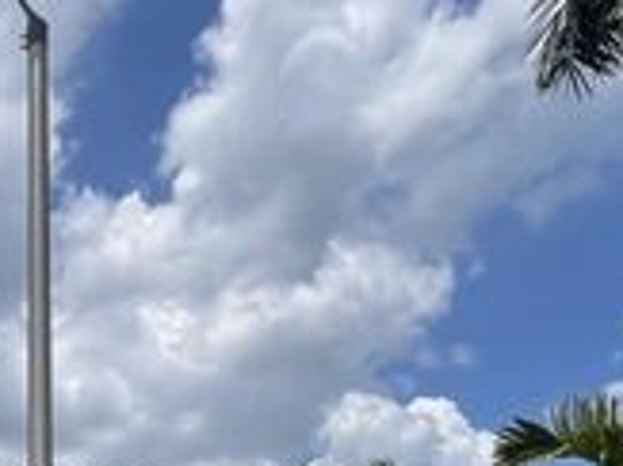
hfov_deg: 31.6
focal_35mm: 51
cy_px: 730
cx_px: -118
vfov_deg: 22.5
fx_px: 917
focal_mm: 1.57
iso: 32
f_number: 1.8
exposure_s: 1/1876
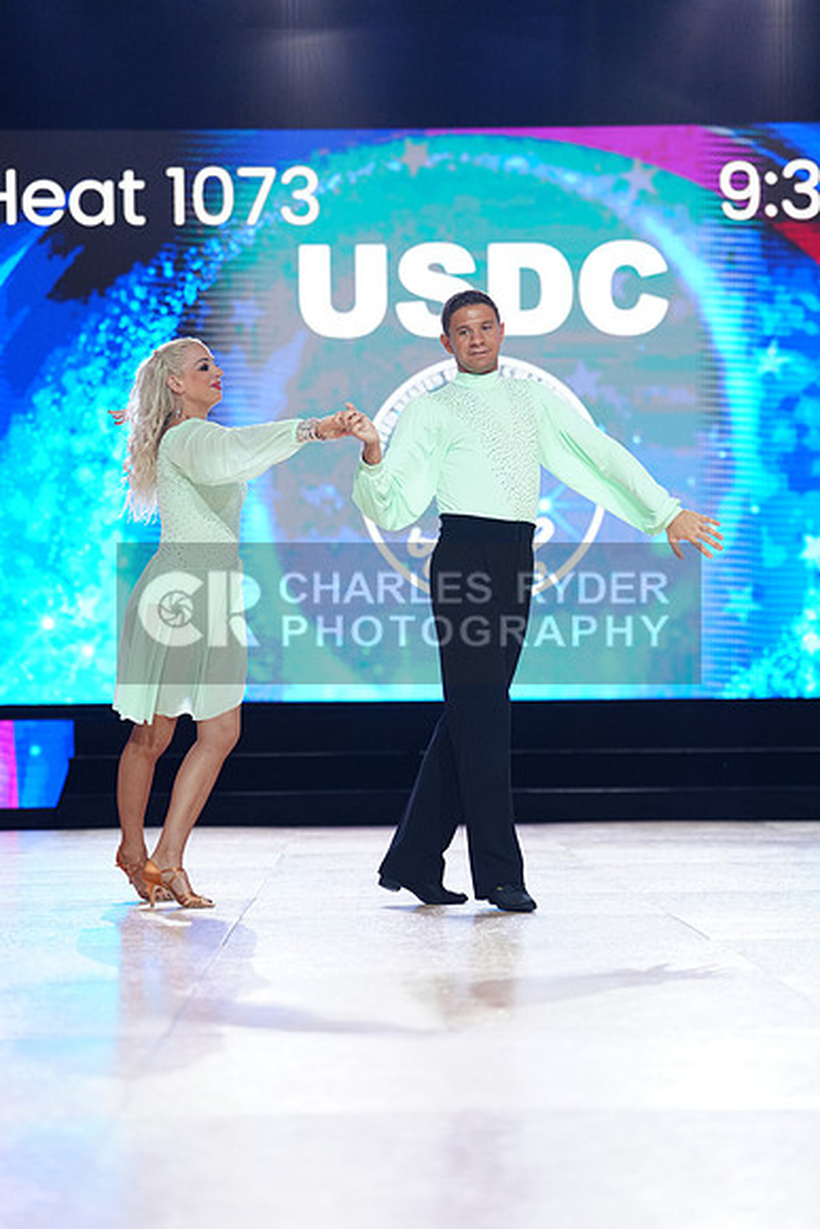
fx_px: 3346
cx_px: 410
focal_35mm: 98
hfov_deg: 14.0
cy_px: 614
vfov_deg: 20.8
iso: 2000
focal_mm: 98
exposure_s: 1/500
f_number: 2.8
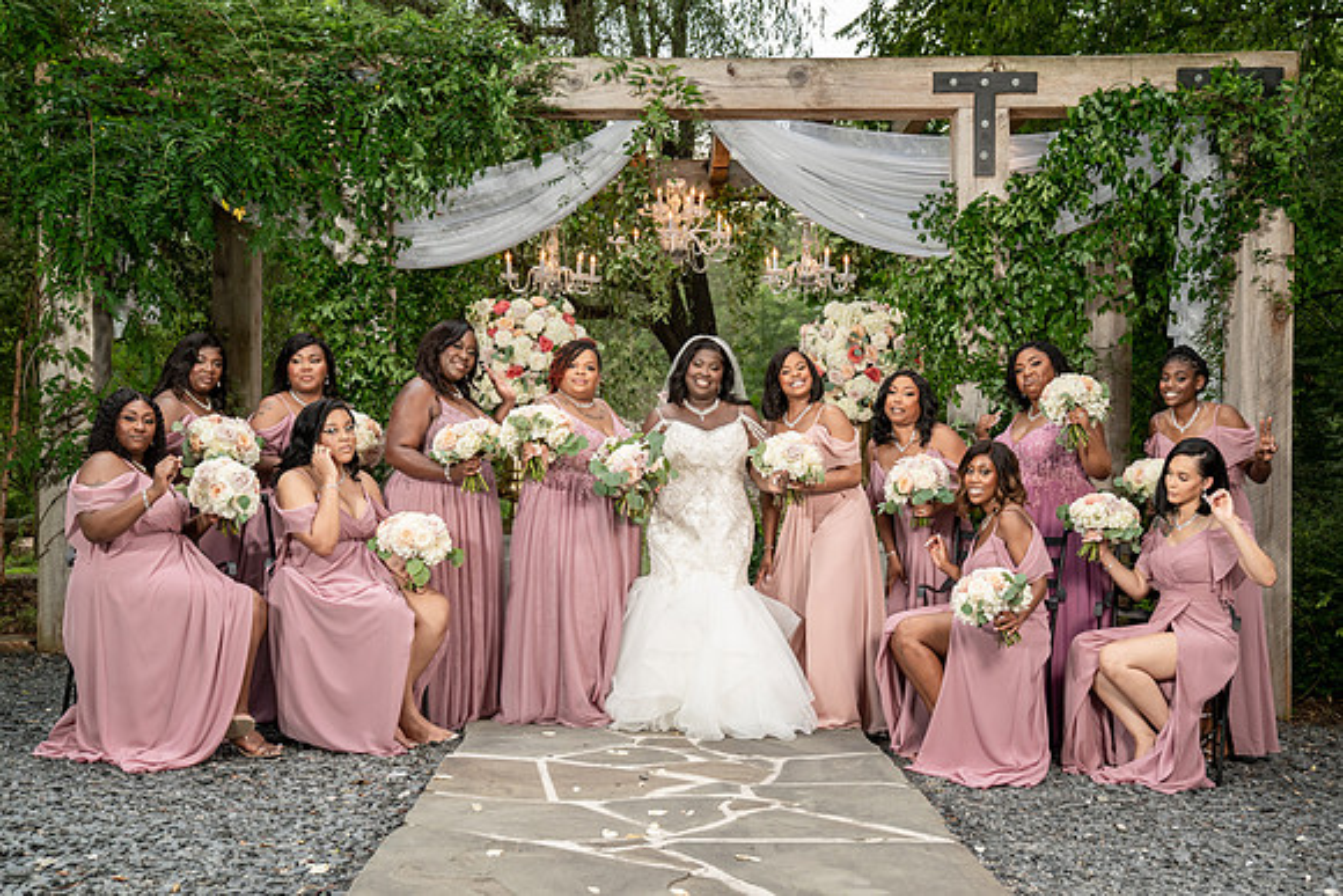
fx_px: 1580
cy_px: 467
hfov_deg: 46.0
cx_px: 701
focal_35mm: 42
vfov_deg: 31.7
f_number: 4
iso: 640
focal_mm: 40
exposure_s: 1/200
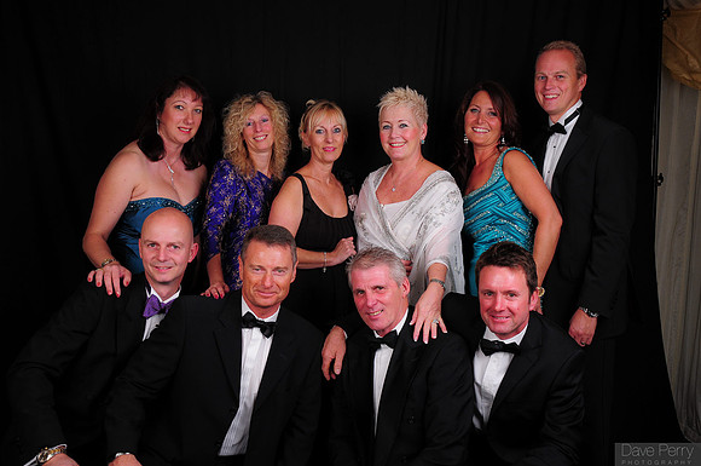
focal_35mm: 33
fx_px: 642
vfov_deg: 39.9
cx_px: 350
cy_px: 233
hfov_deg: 57.3
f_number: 8
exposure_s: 1/125
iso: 200
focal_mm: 22
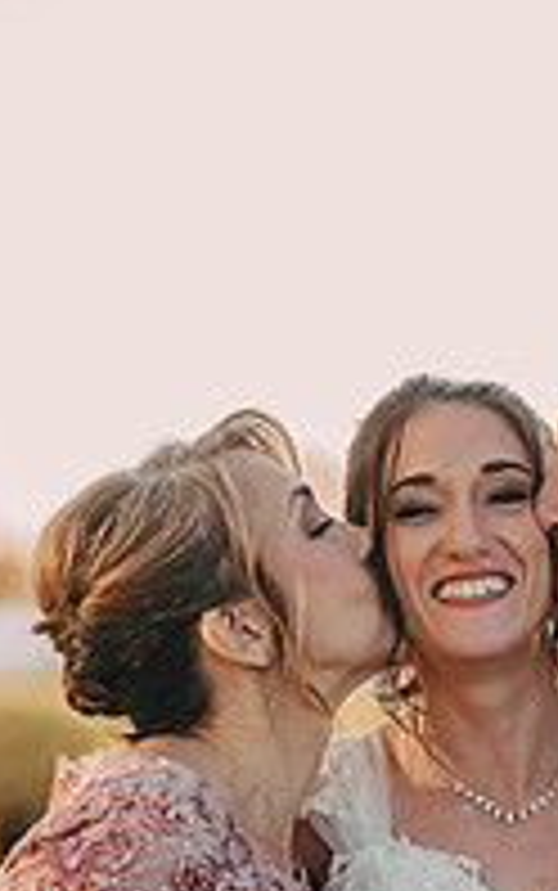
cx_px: 558
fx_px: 7313
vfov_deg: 7.0
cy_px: 819
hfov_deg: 4.4
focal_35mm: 301
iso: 800
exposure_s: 1/3200
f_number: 2.8
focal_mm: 130
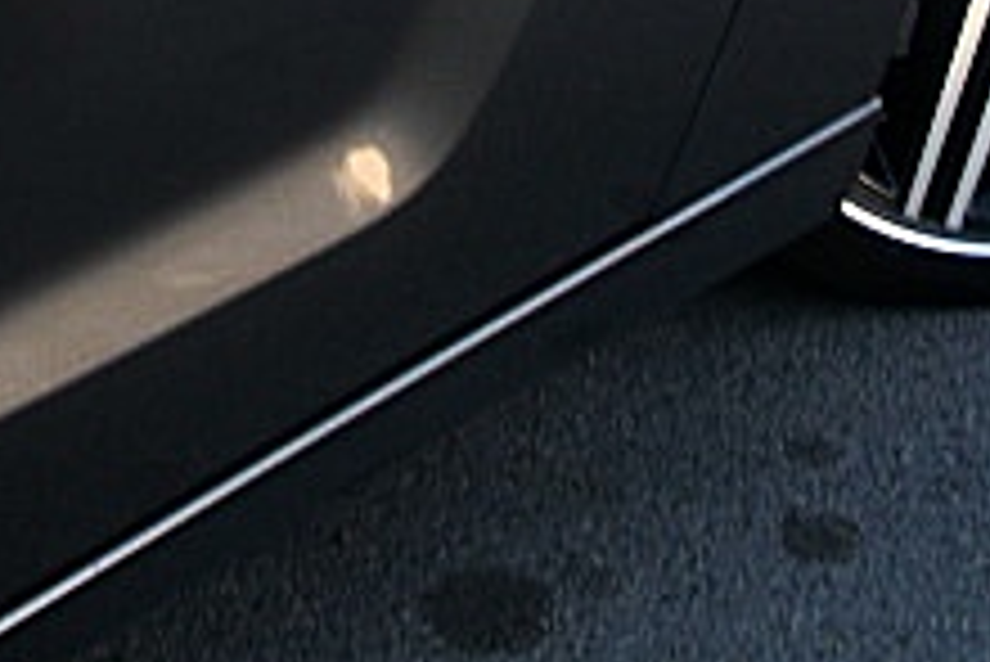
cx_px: 320
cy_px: -270
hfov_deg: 18.7
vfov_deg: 12.1
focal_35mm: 109
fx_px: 2999
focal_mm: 6.3
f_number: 2.8
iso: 50
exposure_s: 1/60
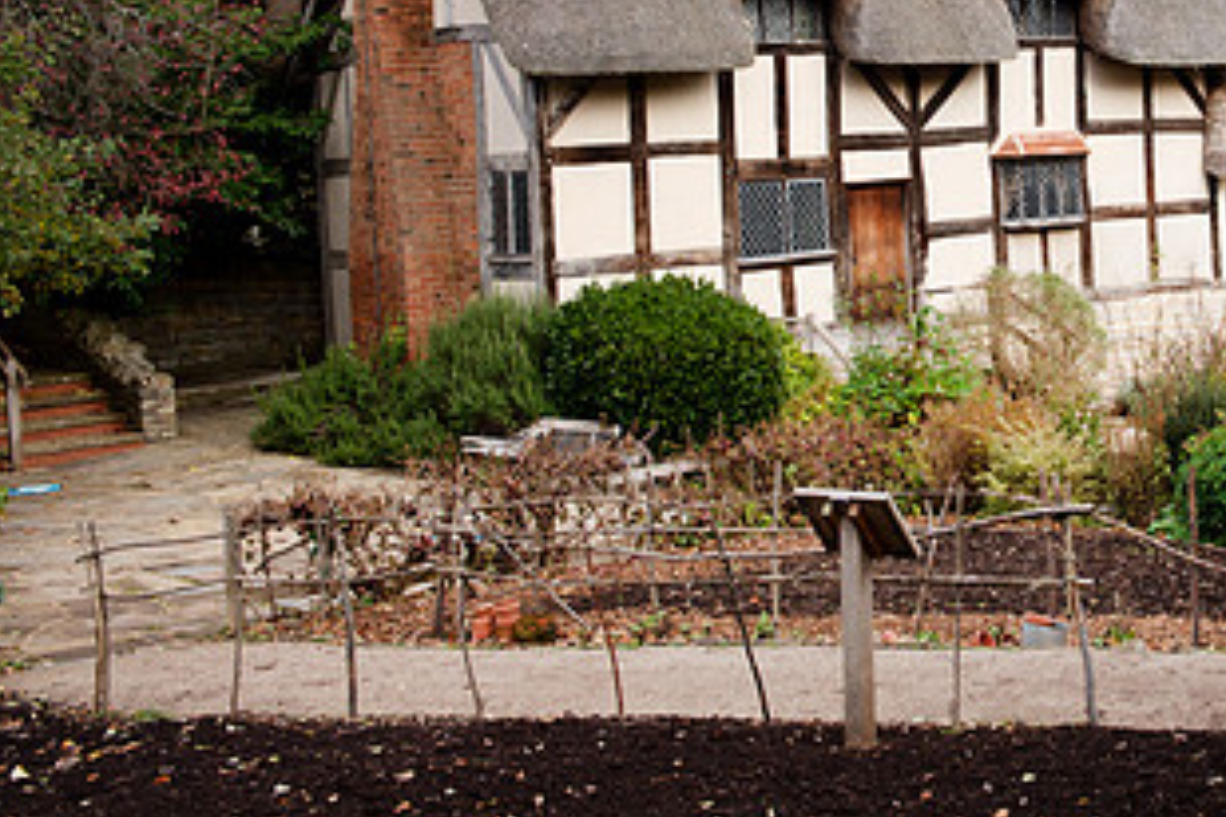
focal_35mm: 60
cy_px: 133
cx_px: 1111
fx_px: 2043
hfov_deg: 31.8
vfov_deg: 22.2
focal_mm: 32
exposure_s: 1/250
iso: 320
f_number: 5.6
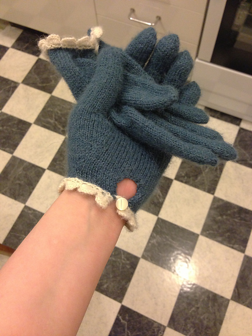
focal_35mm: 33
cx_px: 126
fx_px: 320
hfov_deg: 42.9
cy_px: 168
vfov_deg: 55.4
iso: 320
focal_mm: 4.13
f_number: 2.4
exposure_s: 1/20
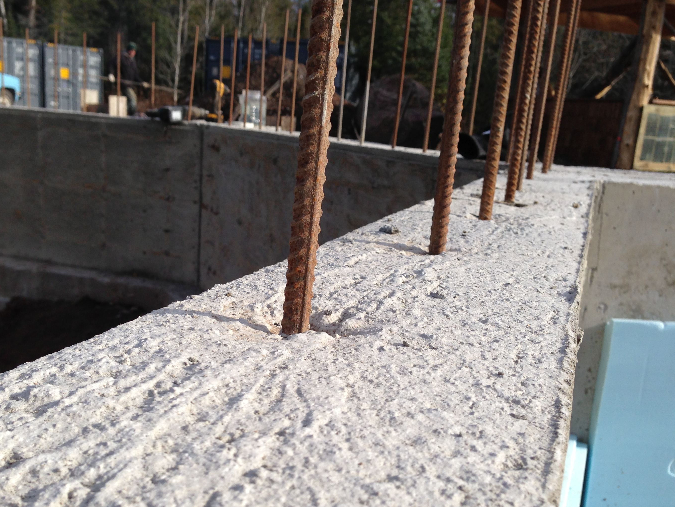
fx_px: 780
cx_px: 303
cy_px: 287
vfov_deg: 35.9
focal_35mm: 40
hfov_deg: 46.7
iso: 50
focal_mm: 4.13
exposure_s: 1/1466
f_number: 2.4
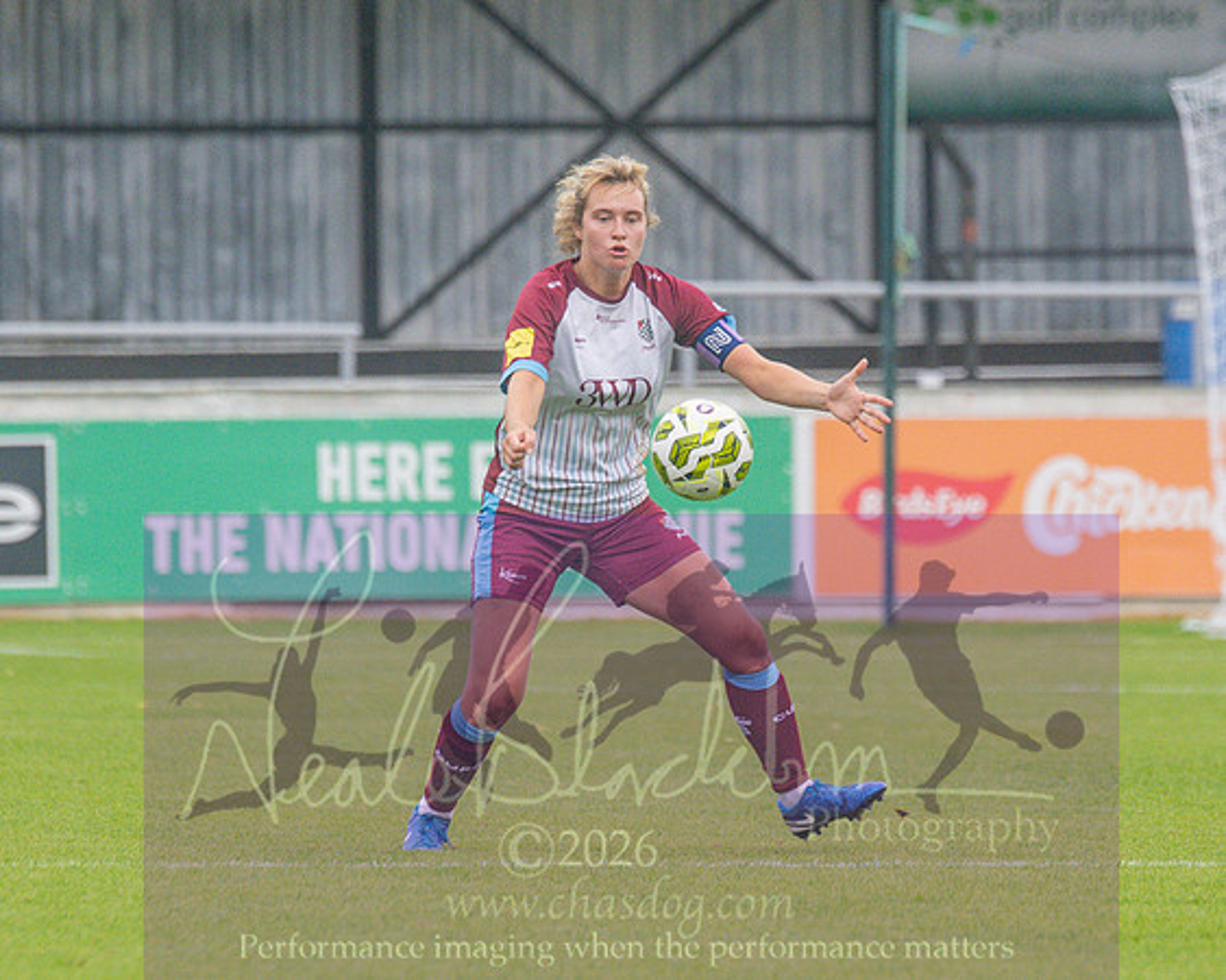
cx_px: 742
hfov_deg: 2.4
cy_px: 474
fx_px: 28974
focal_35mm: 799
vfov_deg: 1.9
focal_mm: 300
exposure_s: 1/1250
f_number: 4
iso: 1000
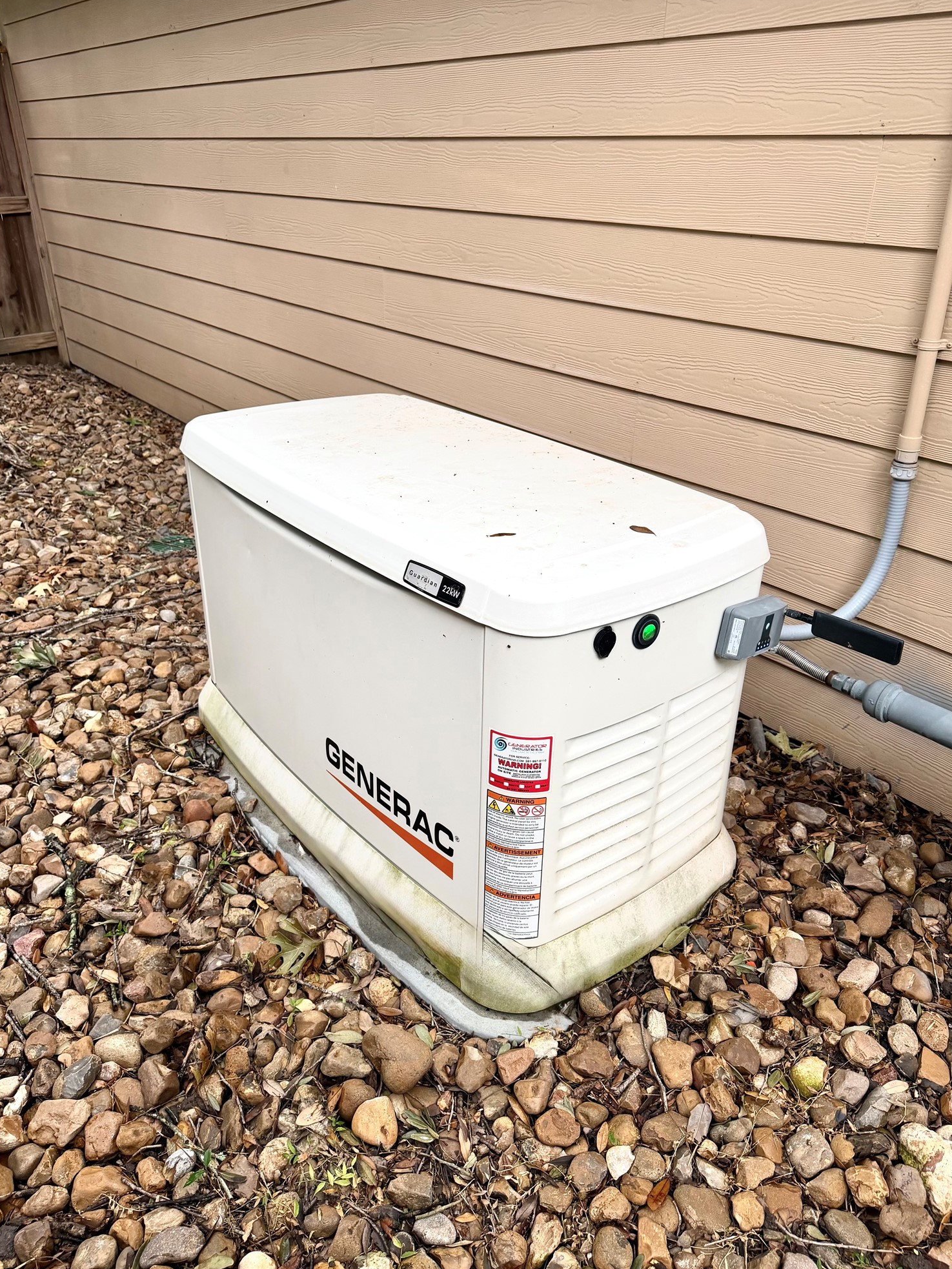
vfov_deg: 69.4
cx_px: 491
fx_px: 917
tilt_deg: -27.2
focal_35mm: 25
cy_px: 615
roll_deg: +0.1
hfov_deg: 54.9
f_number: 1.78
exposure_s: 1/121
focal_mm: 6.76
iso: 125
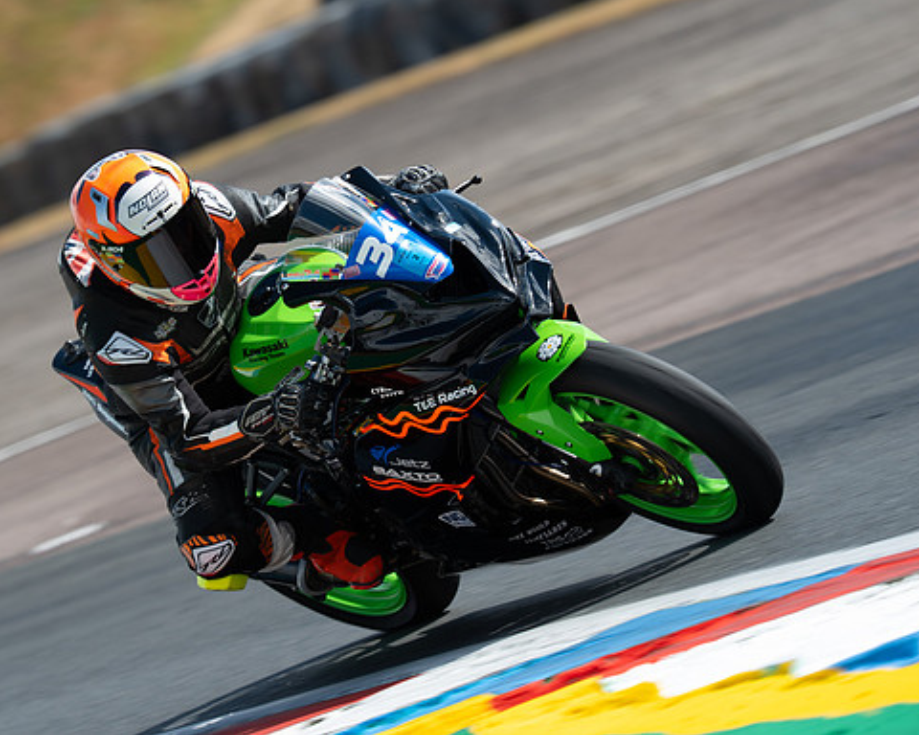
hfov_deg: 4.0
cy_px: 367
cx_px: 326
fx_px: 13300
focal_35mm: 489
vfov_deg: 3.2
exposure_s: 1/320
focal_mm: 400
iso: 125
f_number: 7.1
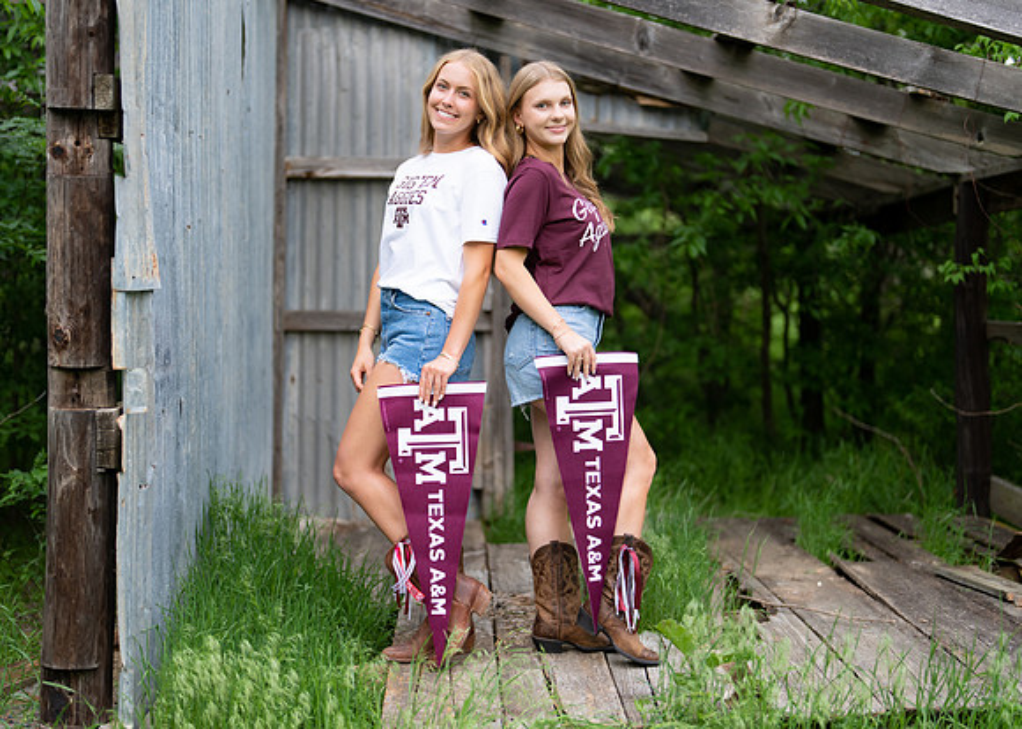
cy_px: 364
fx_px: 1547
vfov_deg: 26.5
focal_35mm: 53
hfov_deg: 36.6
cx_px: 513
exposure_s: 1/640
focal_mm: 50
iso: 125
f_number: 1.2
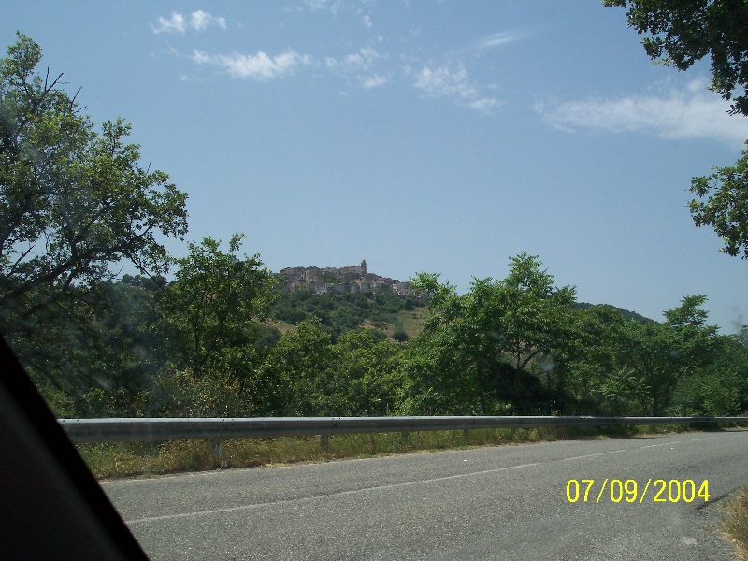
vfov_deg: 37.7
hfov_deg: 49.0
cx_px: 374
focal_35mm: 38
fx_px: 821
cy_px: 280
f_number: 4.8
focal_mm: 8
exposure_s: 1/1000
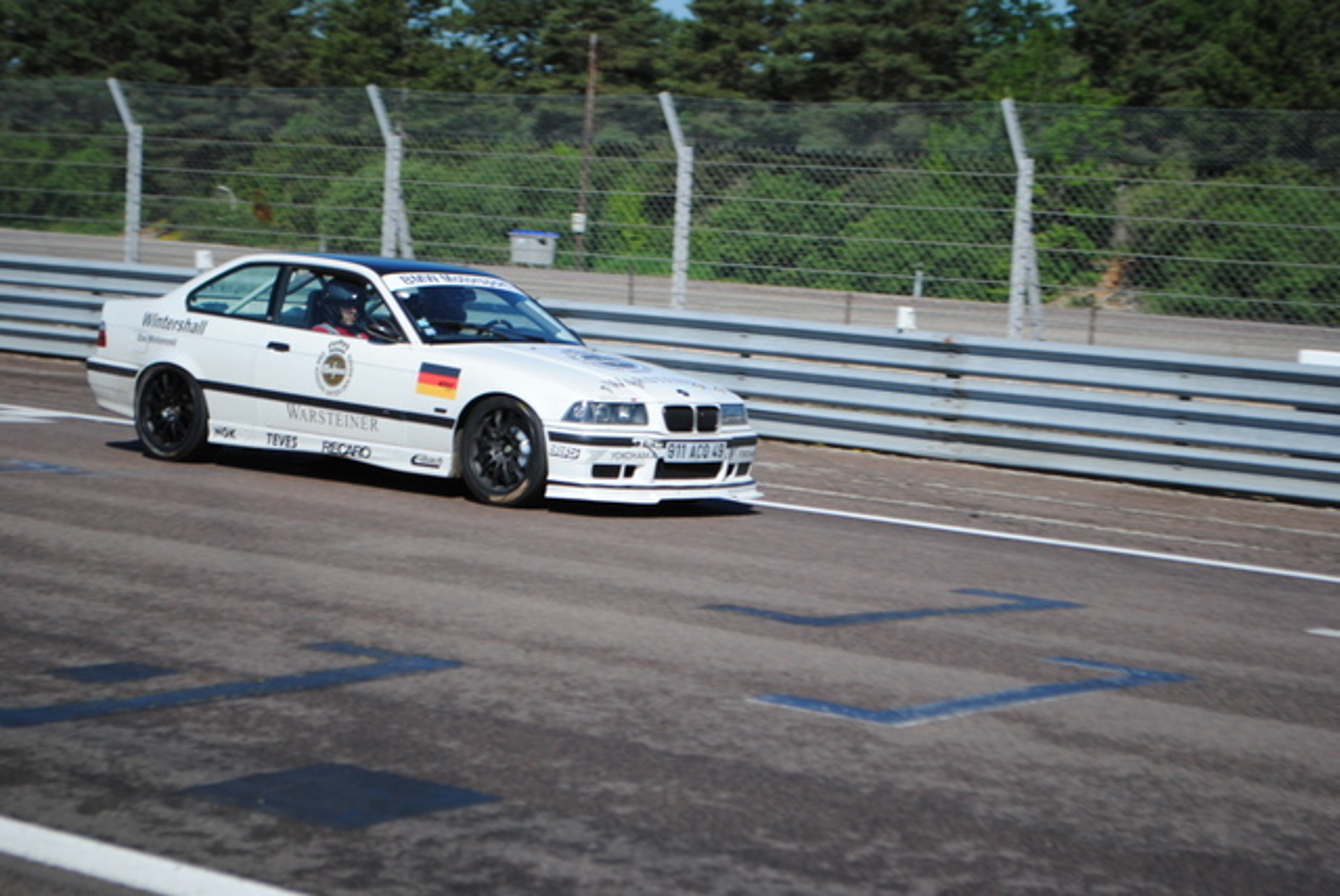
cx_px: 670
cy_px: 448
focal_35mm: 82
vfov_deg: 16.6
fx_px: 3074
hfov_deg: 24.6
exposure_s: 1/1000
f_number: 5.6
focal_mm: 55
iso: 180
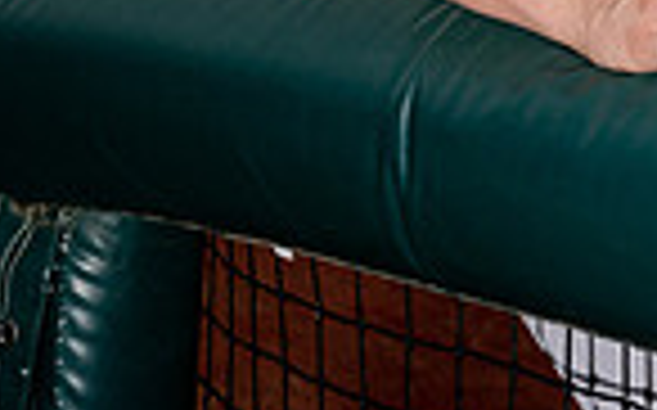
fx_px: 2863
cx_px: 616
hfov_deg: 13.0
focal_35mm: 160
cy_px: -568
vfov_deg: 7.6
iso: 250
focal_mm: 51
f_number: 8
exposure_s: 1/250
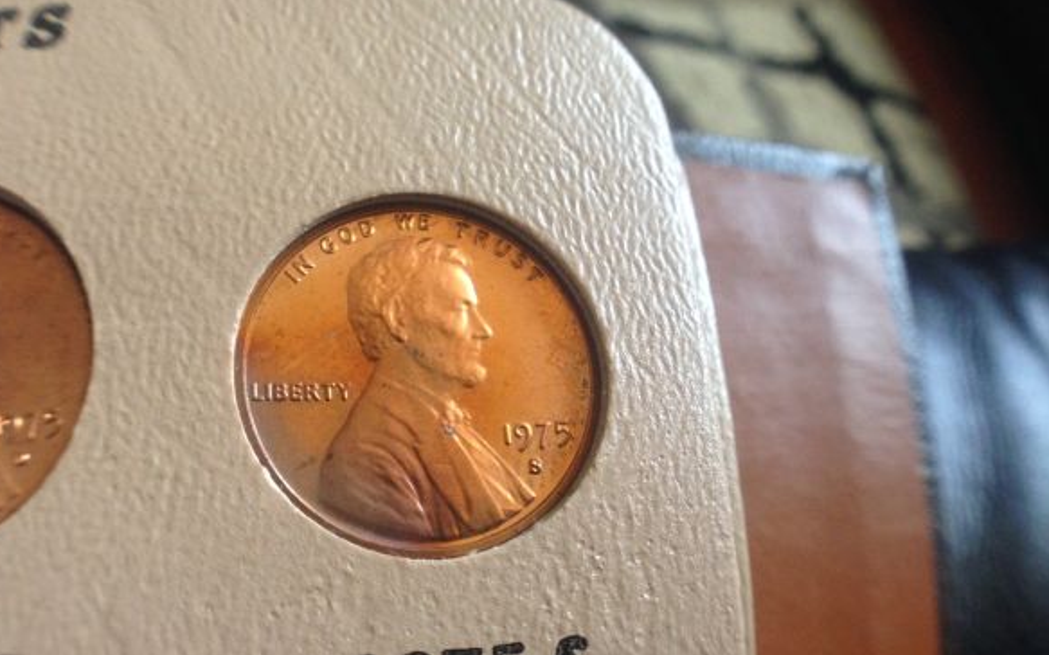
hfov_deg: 54.0
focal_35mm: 36
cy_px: 369
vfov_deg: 35.3
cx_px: 527
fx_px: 1029
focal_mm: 4.12
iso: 200
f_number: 2.4
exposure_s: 1/20
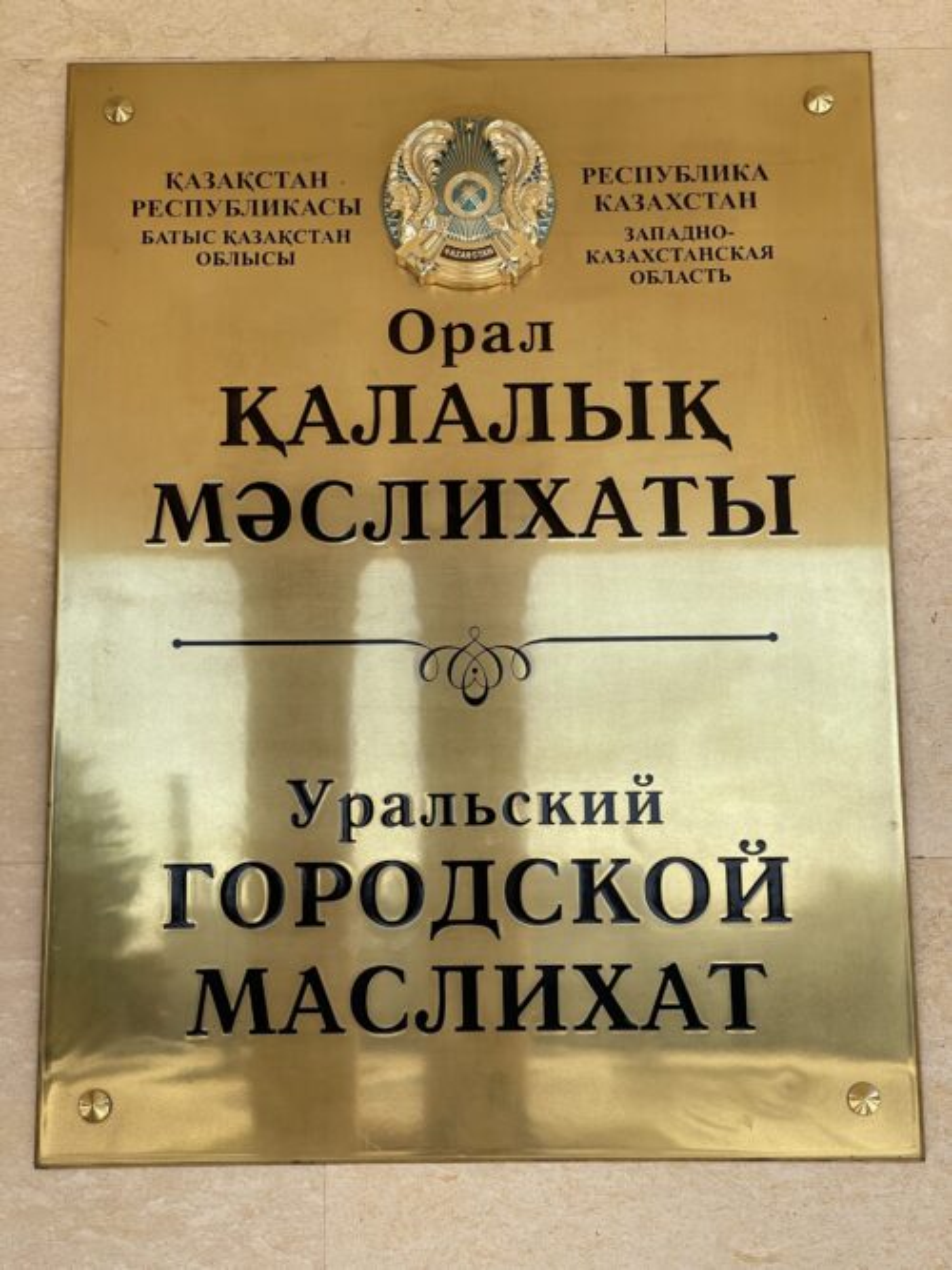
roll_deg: -0.1
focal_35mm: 64
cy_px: 635
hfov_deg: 22.9
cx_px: 476
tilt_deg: +13.9
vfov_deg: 30.3
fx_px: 2348
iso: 20
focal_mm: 7.5
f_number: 2.2
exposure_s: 1/449
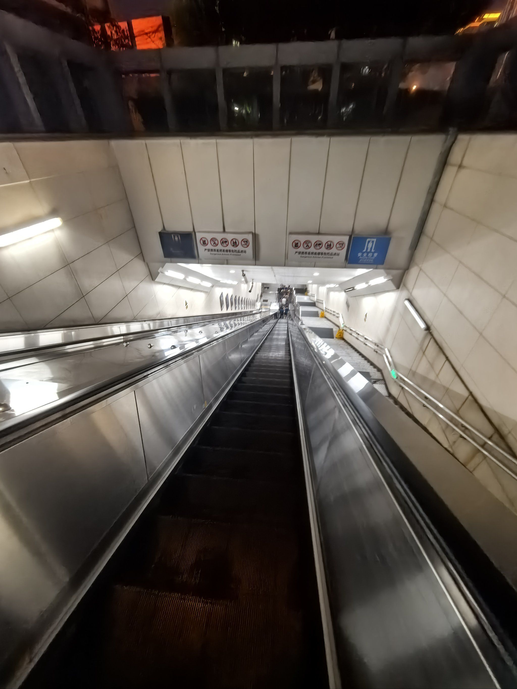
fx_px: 259
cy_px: 344
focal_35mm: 13
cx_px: 258
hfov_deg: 89.9
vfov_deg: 106.2
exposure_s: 1/33.3
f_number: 2.2
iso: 500
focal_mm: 1.95
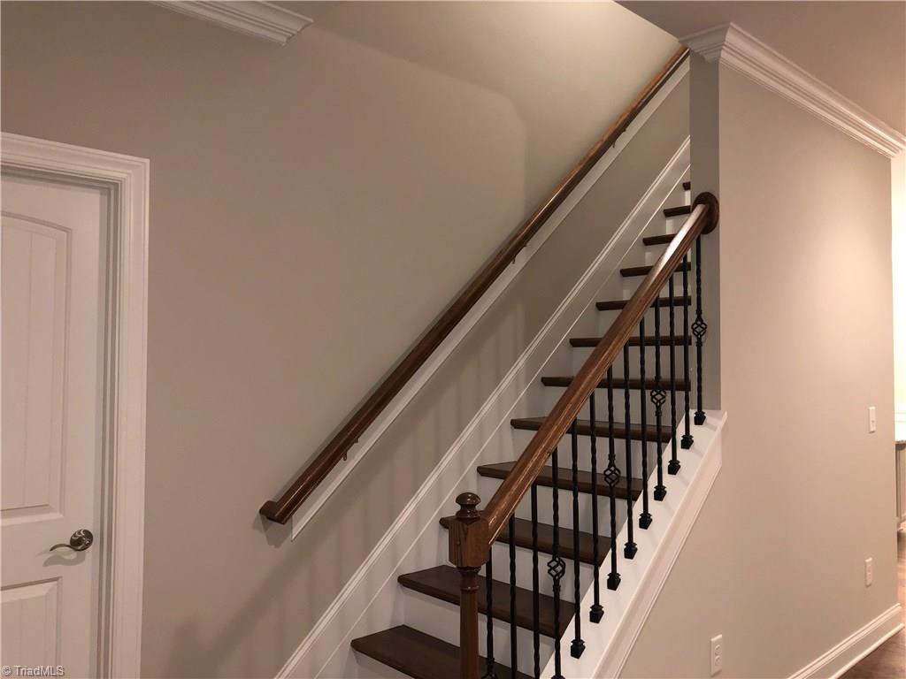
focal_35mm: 28
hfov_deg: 63.4
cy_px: 340
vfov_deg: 49.7
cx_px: 453
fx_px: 733
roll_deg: +1.2
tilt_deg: +1.5
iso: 80
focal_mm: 3.99
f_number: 1.8
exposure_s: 1/15
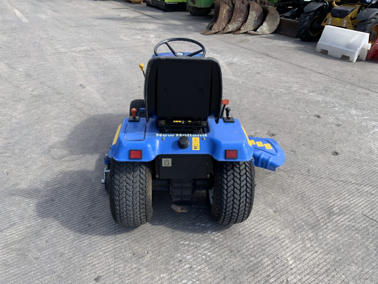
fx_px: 317
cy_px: 142
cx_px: 189
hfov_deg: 61.7
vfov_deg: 48.2
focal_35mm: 29
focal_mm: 3
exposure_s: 1/700
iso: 16
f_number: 1.8
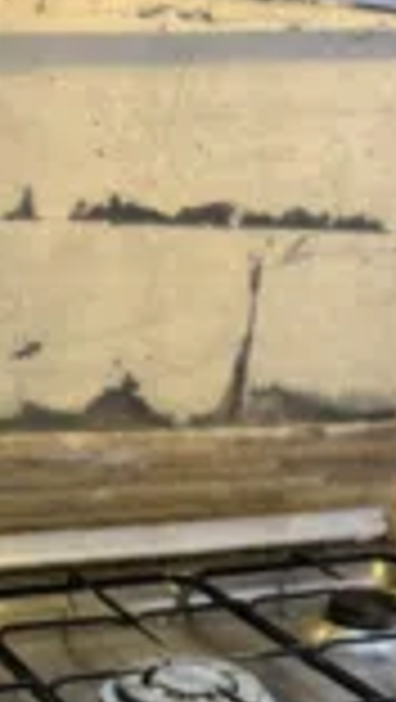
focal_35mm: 67
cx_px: 94
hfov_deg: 17.9
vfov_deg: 28.7
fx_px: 1248
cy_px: 756
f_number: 1.78
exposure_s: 1/33
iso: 640
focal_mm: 6.76
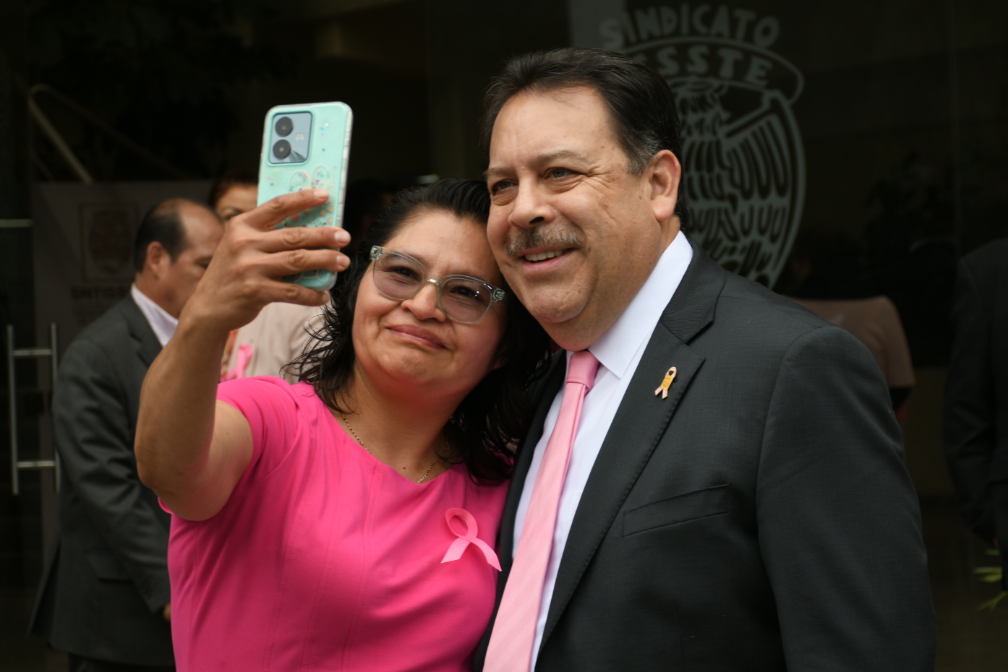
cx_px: 544
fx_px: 3416
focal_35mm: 122
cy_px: 321
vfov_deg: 11.2
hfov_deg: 16.8
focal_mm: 70
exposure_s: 1/160
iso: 160
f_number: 6.3
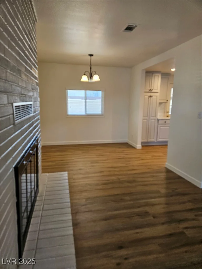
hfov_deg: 58.9
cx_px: 101
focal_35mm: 23
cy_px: 134
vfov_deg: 73.9
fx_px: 179
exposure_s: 1/120
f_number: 1.8
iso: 200
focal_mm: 5.4
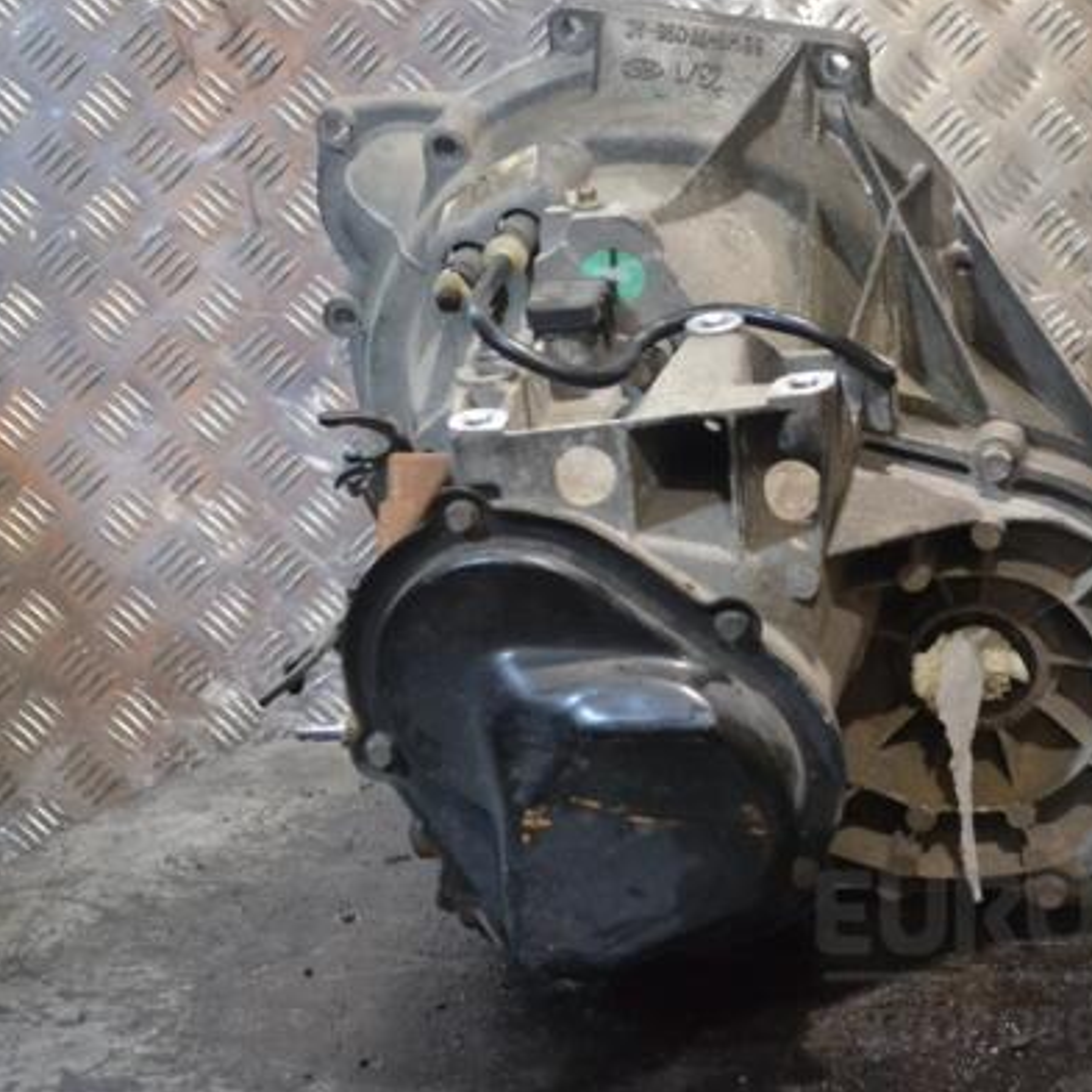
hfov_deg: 23.2
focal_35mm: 74
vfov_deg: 23.4
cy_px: 542
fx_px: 2641
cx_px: 764
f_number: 5
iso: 3200
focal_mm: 38
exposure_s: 1/100
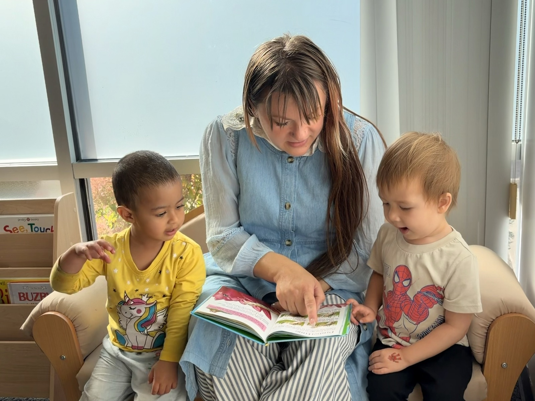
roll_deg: +2.0
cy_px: 200
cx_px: 268
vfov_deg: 53.1
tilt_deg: -11.5
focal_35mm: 26
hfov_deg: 67.3
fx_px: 402
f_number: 1.6
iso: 50
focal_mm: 5.96
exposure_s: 1/694
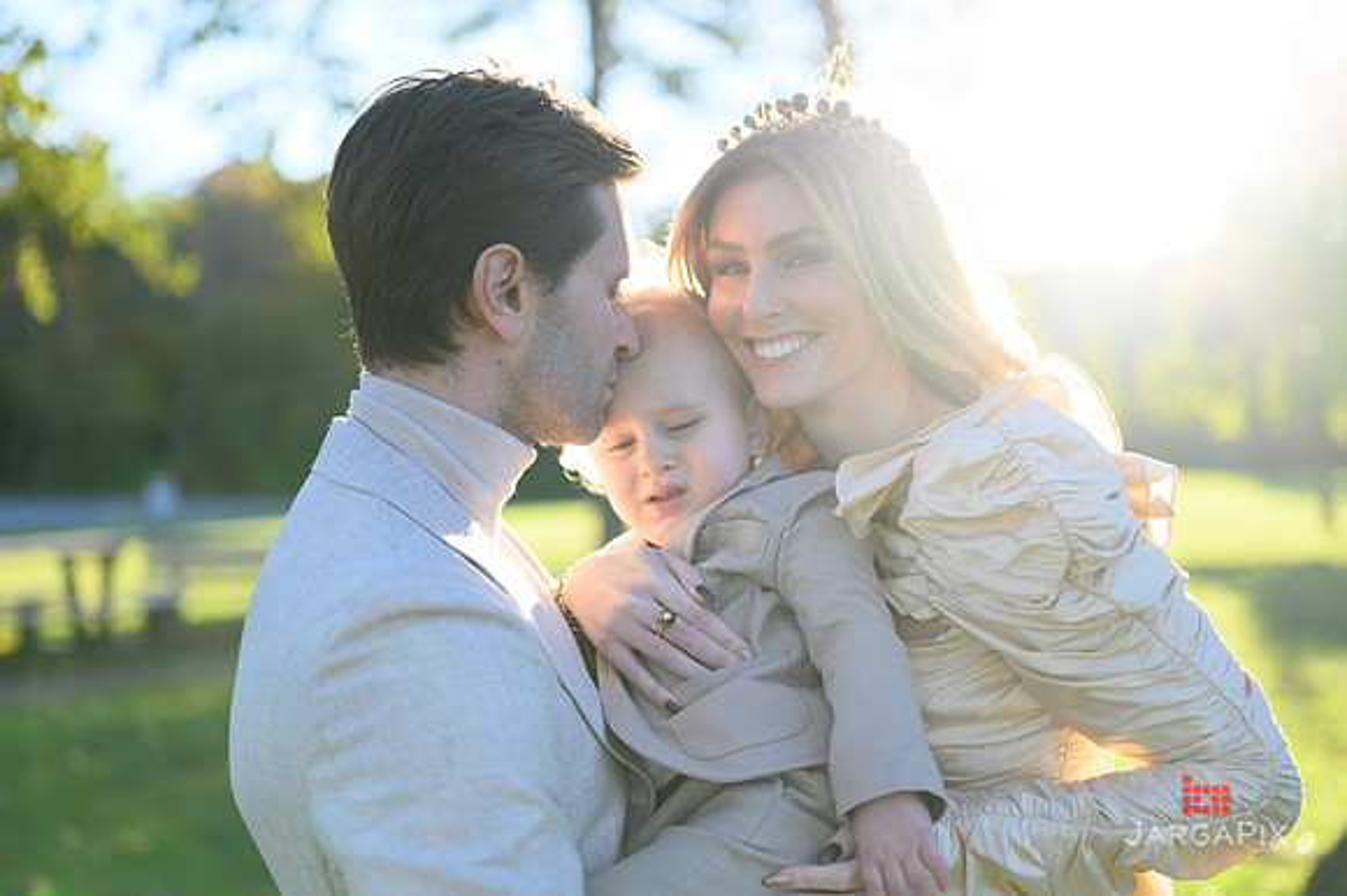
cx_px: 674
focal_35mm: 50
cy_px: 448
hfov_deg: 39.6
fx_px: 1870
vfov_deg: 27.0
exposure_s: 1/2000
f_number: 2
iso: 320
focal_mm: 50
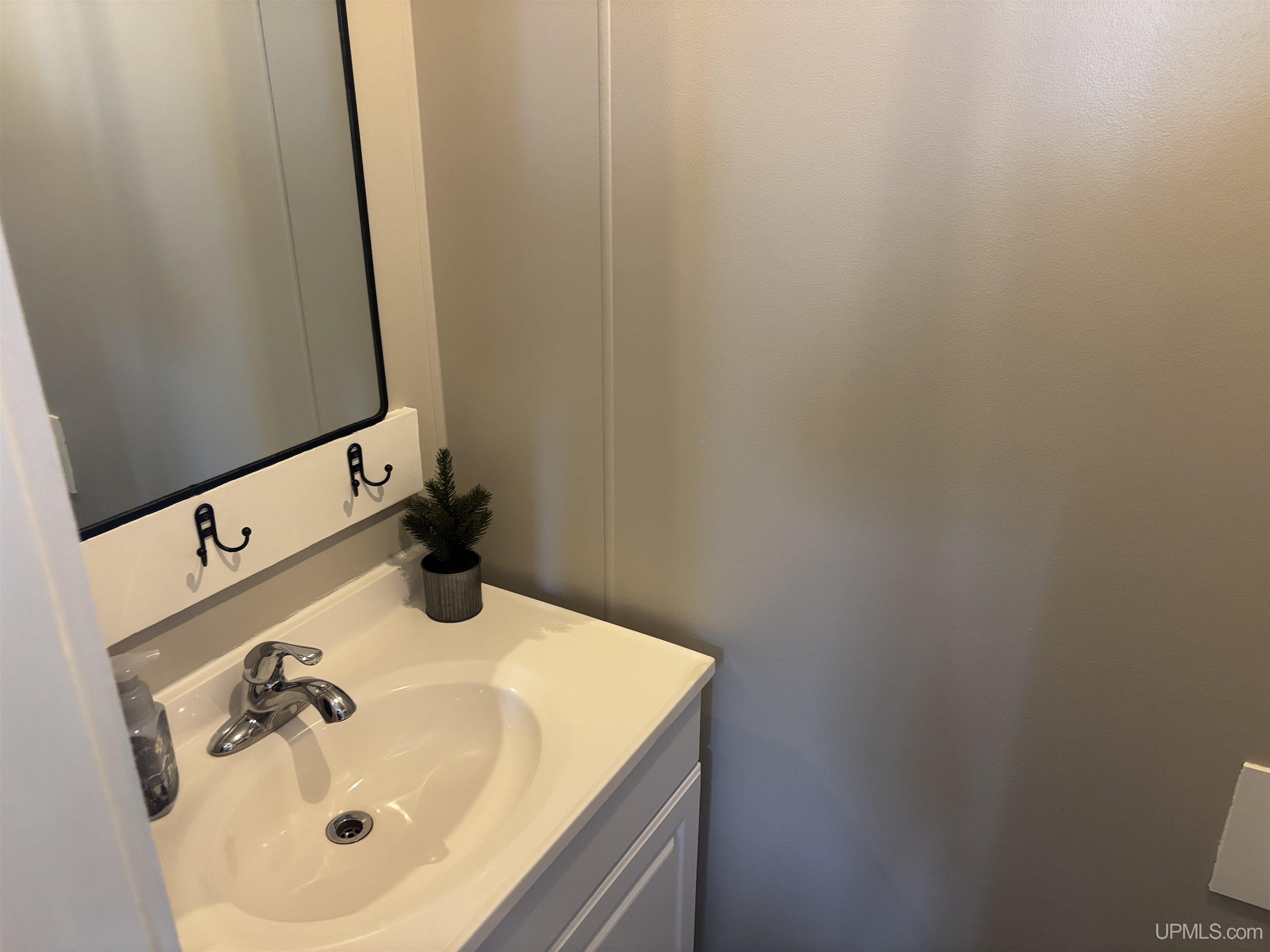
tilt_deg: -22.8
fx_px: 954
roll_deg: +0.4
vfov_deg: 53.1
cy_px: 476
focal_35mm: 26
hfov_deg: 67.3
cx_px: 635
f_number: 1.6
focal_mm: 5.96
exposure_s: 1/60
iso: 320
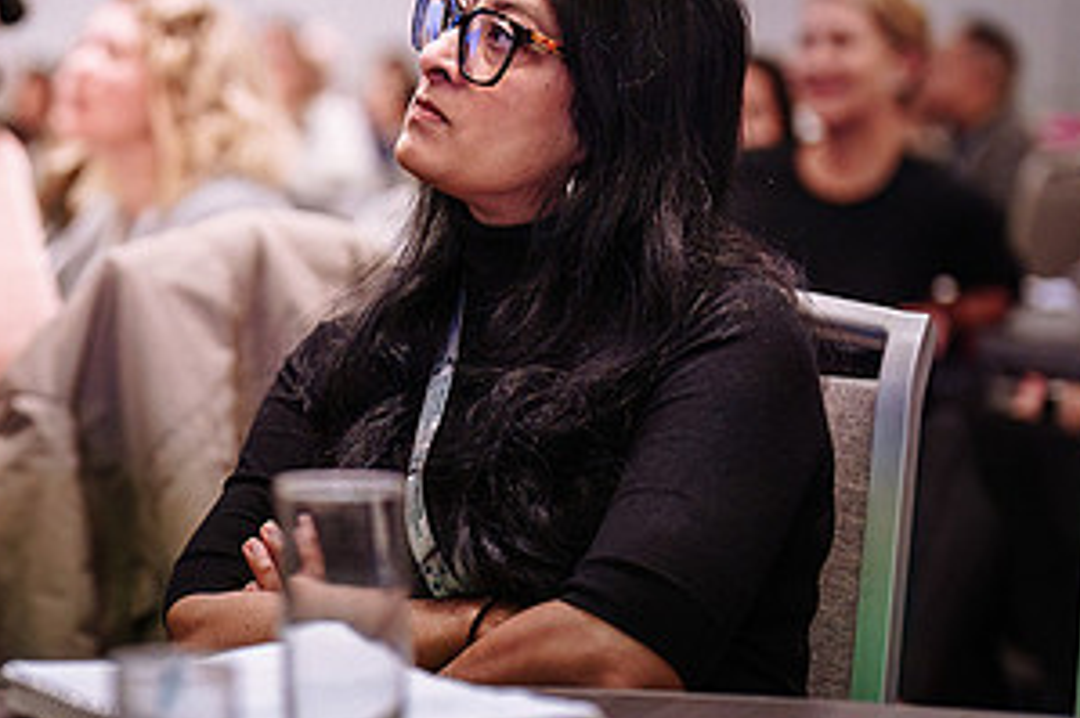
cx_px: 126
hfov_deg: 17.3
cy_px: 271
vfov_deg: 11.7
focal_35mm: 117
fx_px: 3508
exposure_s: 1/500
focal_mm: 50
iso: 2500
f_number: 1.4
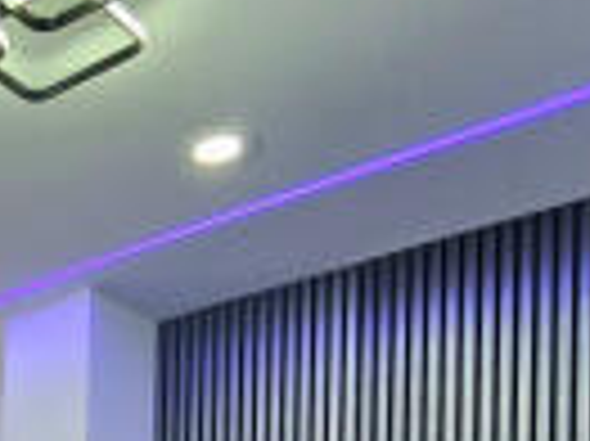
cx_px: -169
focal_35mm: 58
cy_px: 731
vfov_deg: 20.1
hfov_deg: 27.8
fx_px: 988
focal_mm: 2.2
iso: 160
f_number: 2.2
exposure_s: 1/101
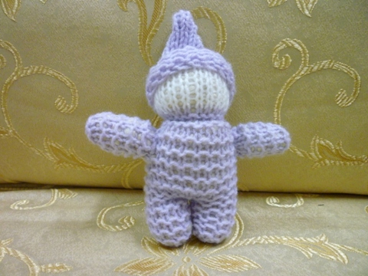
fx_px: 308
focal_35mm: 29
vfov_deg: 48.2
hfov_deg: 61.7
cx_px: 184
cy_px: 138
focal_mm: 5.2
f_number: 3.3
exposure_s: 1/6
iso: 400
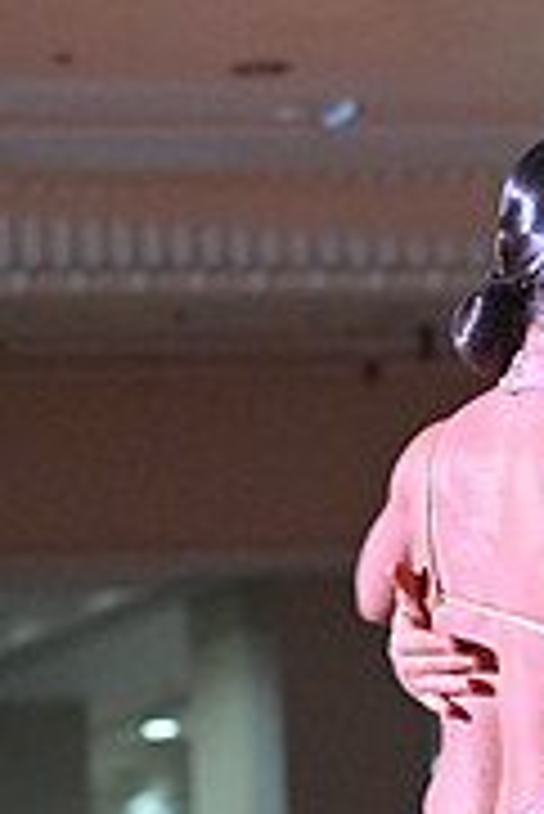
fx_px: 7262
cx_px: 834
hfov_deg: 4.3
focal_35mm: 321
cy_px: 1120
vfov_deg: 6.4
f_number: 5
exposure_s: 1/400
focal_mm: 100
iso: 6400
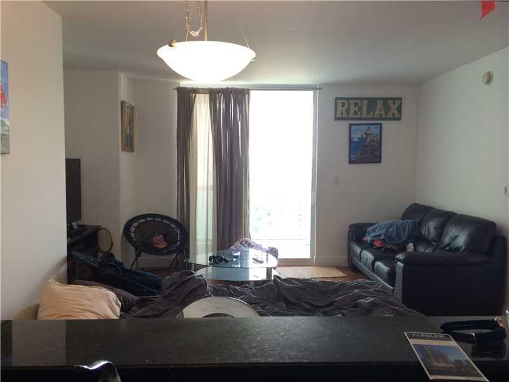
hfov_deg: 60.0
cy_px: 191
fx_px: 441
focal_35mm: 30
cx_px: 254
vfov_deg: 46.8
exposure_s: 1/40
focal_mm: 4.12
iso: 40
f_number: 2.2
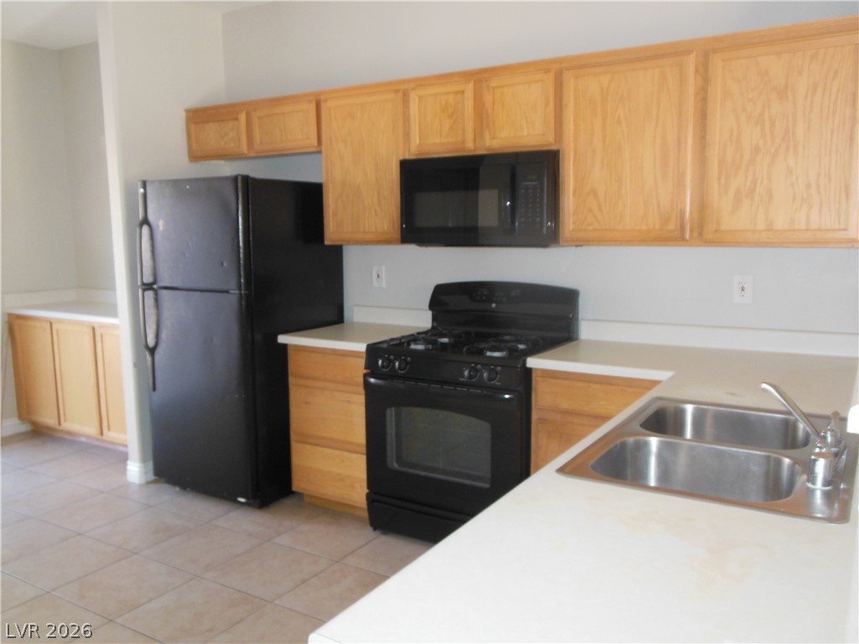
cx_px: 430
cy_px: 322
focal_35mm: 29
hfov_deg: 61.7
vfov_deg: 48.2
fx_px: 720
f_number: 3.3
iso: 320
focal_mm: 5.2
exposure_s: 1/25
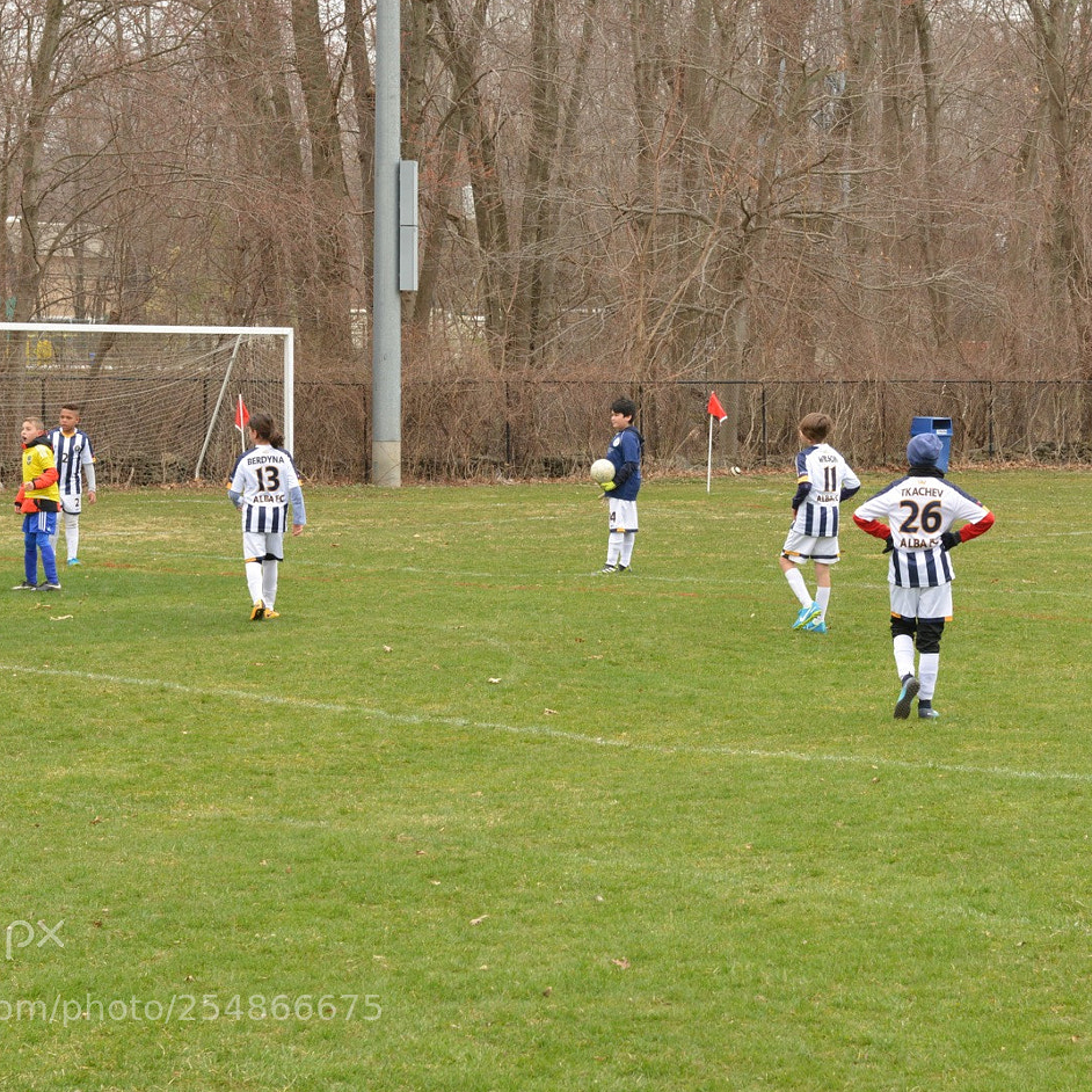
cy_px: 481
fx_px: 3605
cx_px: 704
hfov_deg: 17.2
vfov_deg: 17.2
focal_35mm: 101
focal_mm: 70
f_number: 13
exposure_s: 1/250
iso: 1000
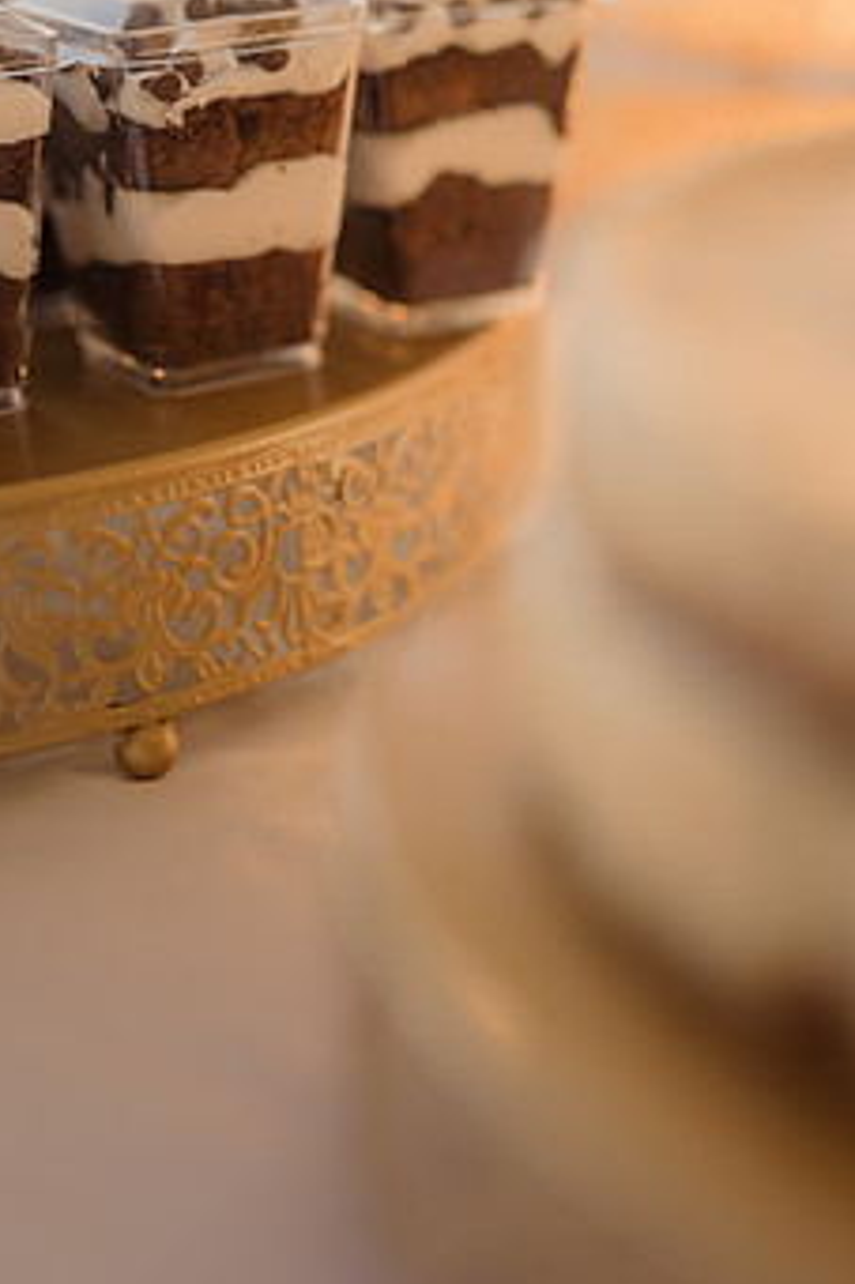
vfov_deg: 30.4
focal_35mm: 66
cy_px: 474
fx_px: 2353
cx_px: 309
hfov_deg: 20.5
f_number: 2.8
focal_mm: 50
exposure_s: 1/500
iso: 200
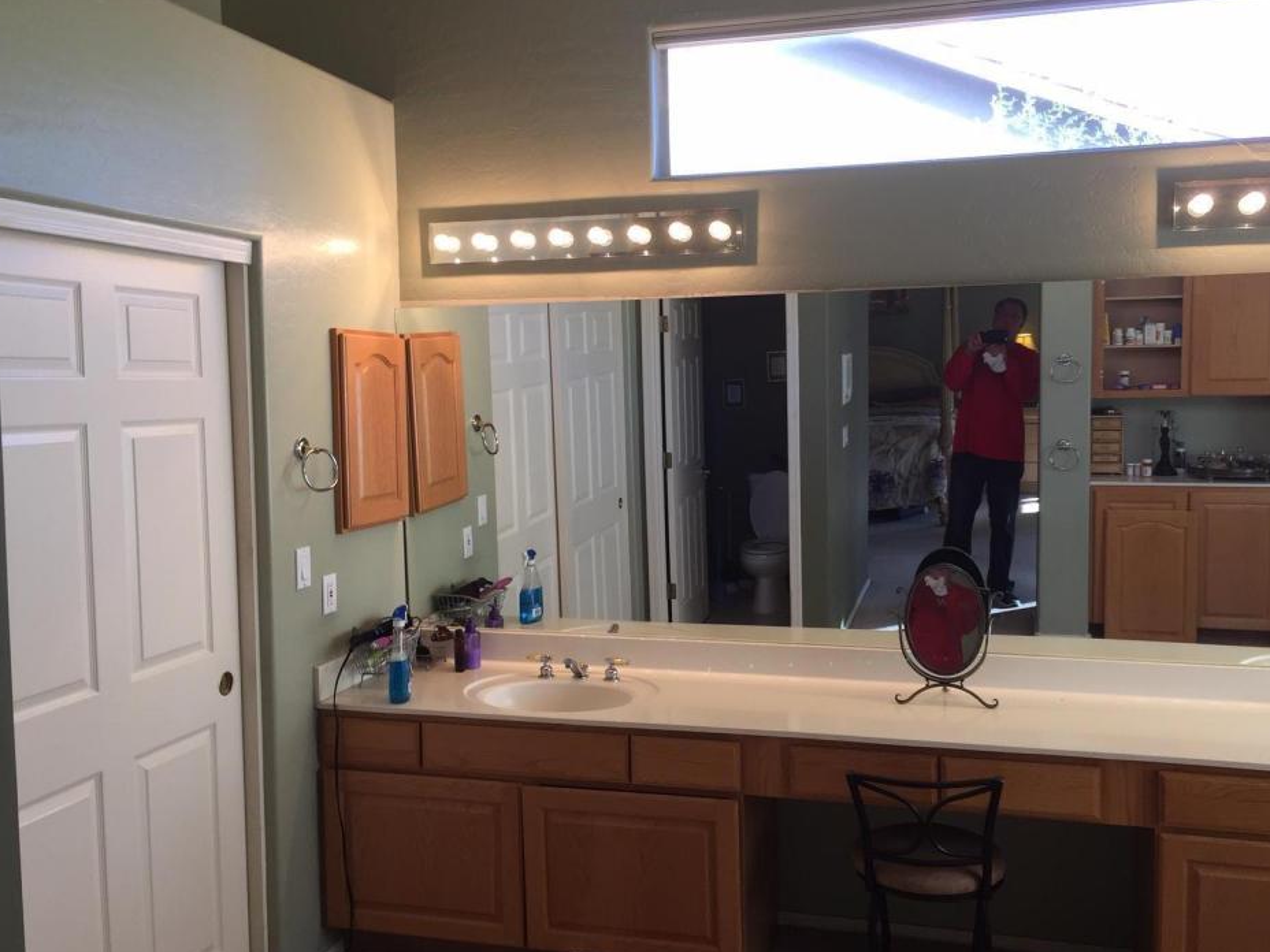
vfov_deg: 44.1
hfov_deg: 56.8
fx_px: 1174
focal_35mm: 32
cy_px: 454
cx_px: 679
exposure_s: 1/120
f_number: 2.2
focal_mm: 4.15
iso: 40
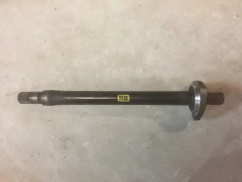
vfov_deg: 48.2
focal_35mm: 29
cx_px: 121
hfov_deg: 61.7
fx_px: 203
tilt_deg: -86.2
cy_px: 91
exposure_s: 1/17
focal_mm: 4.15
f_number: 2.2
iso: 320
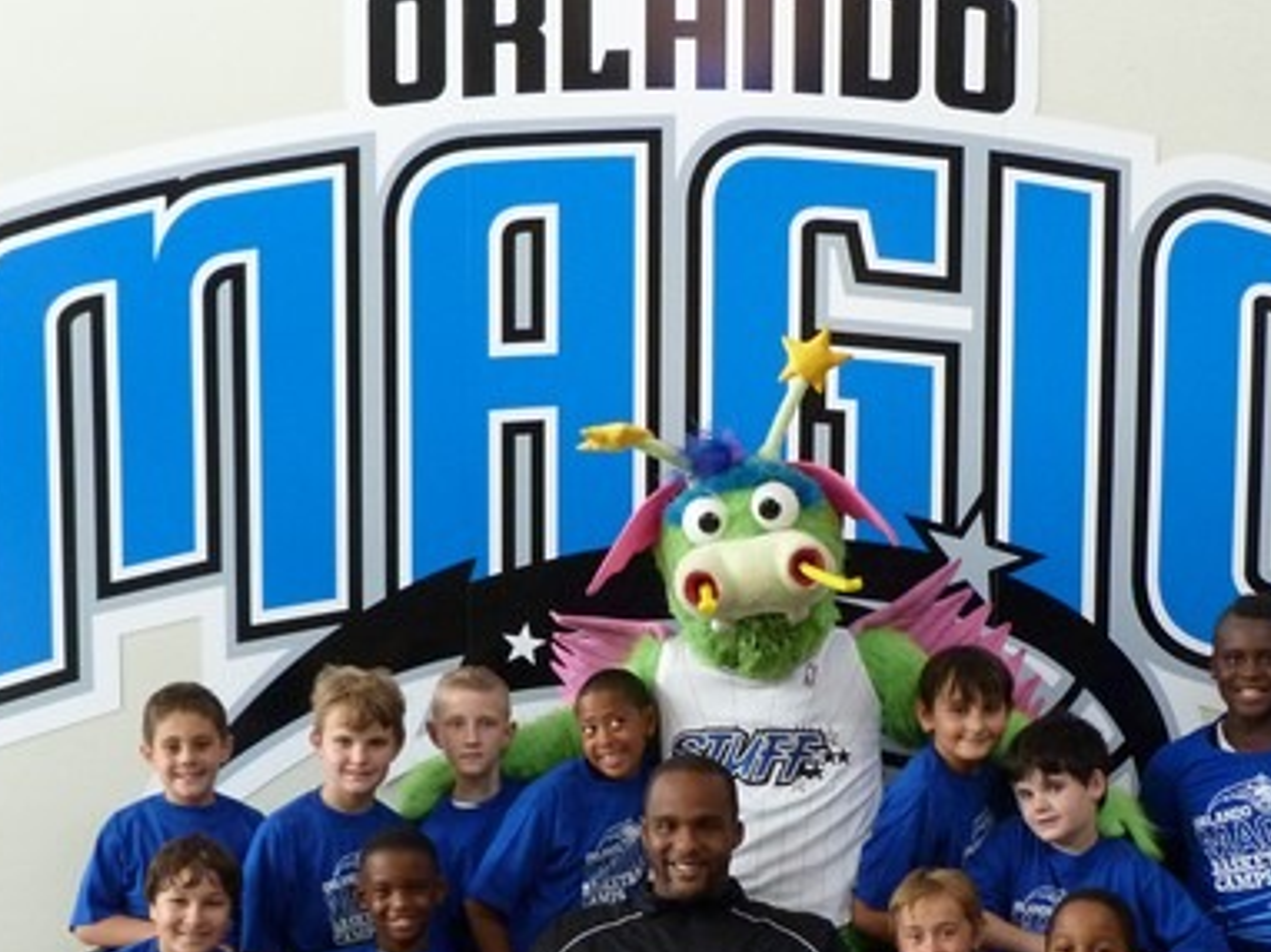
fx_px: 2275
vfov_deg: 23.3
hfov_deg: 31.2
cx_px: 695
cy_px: 732
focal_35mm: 62
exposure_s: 1/50
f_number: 3.1
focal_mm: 6.7
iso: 400
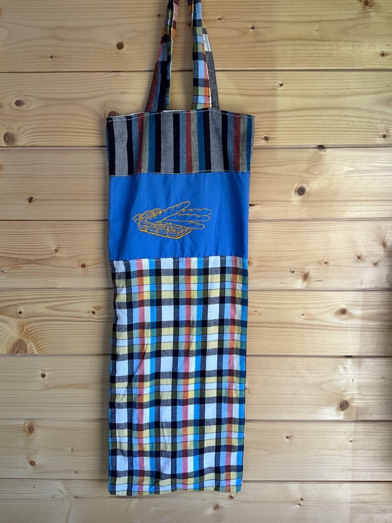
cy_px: 262
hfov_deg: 48.2
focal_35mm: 29
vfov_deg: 61.7
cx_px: 196
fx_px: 438
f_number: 1.8
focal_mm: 3
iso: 25
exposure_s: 1/100
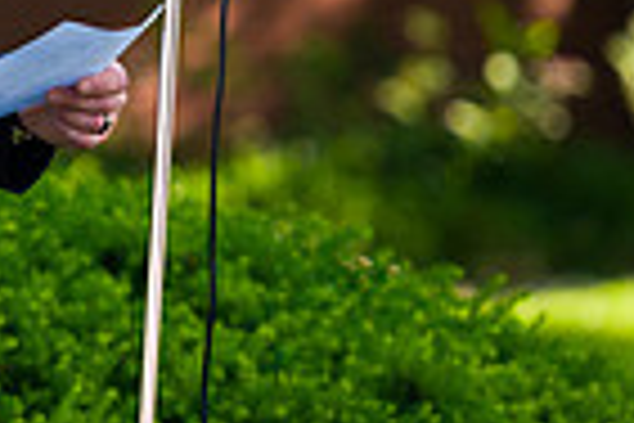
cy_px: -63
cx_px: -121
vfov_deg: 1.8
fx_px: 13084
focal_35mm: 743
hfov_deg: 2.8
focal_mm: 180
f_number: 3.2
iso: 200
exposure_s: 1/640
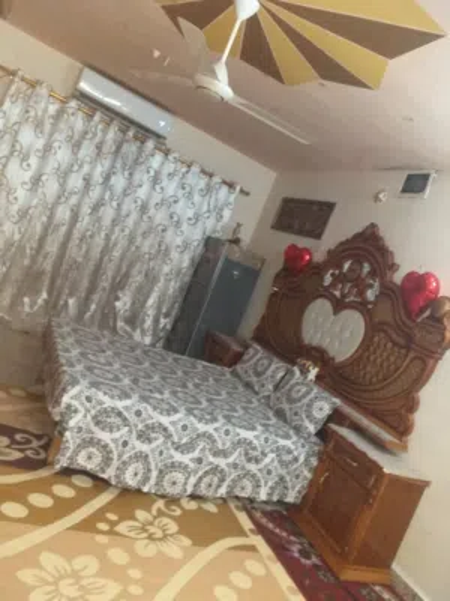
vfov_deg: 67.3
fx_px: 451
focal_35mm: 26
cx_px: 225
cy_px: 300
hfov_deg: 53.1
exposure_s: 1/25
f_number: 1.9
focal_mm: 3.6
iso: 400
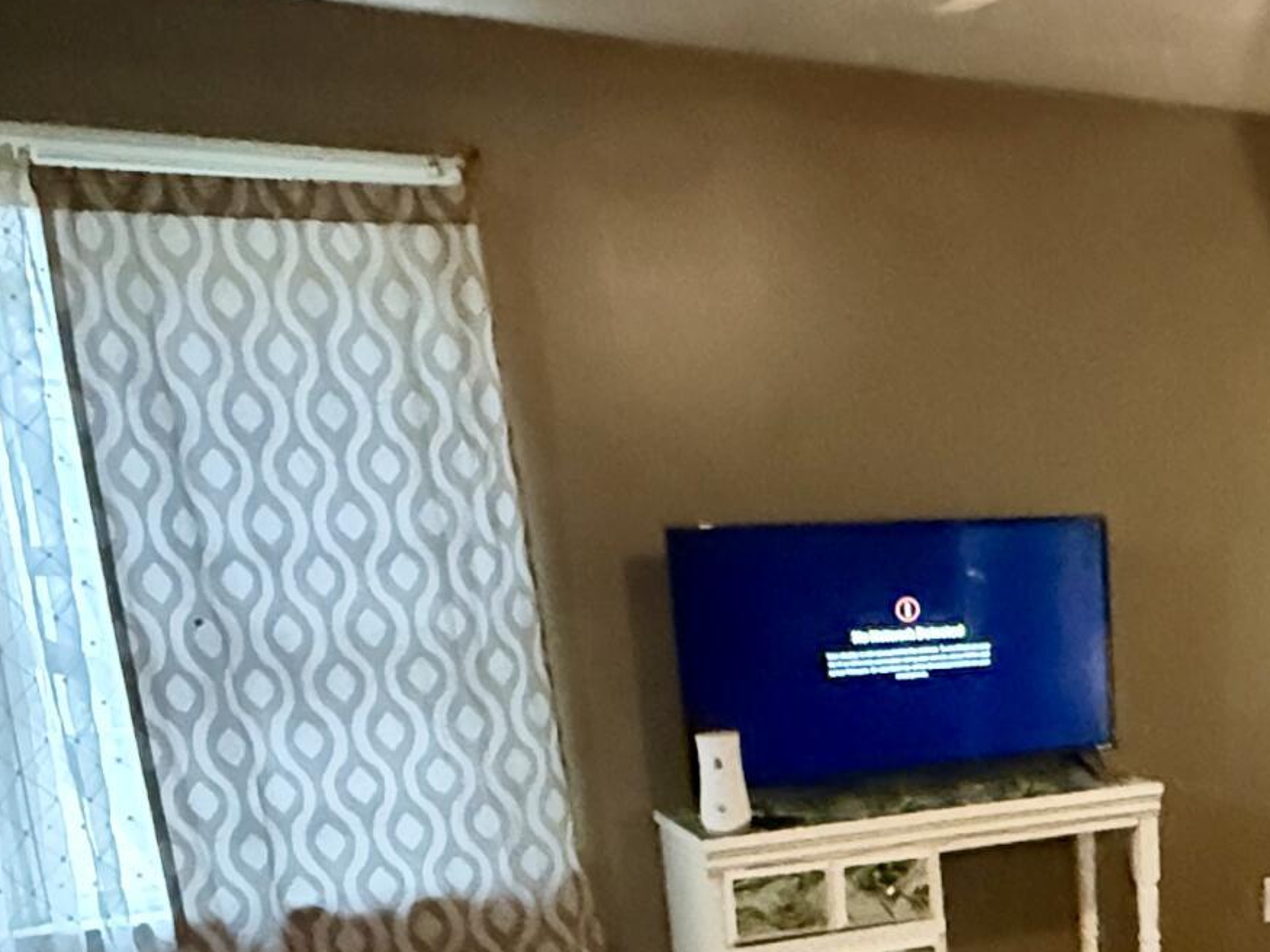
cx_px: 1482
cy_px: 850
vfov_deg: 29.1
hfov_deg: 33.2
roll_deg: +1.1
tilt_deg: -12.1
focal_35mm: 48
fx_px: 1761
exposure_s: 1/40
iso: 1600
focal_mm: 2.22
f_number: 2.2
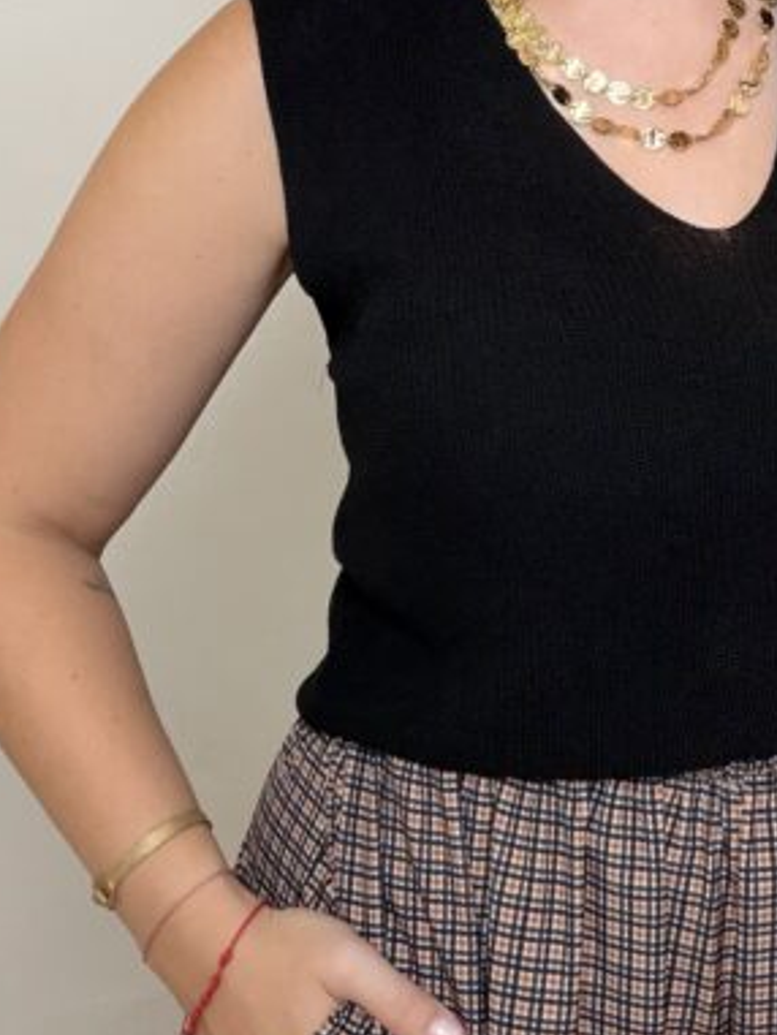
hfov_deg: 22.8
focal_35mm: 63
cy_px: 234
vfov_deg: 30.1
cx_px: 685
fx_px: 1884
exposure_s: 1/50
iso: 80
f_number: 1.9
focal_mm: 2.71
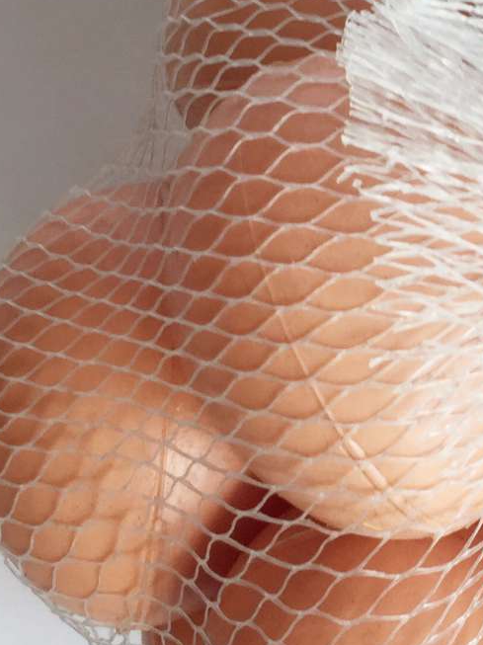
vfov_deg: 22.4
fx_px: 1620
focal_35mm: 87
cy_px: 195
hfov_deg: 16.2
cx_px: 603
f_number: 2.2
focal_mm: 4.15
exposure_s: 1/50
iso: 32
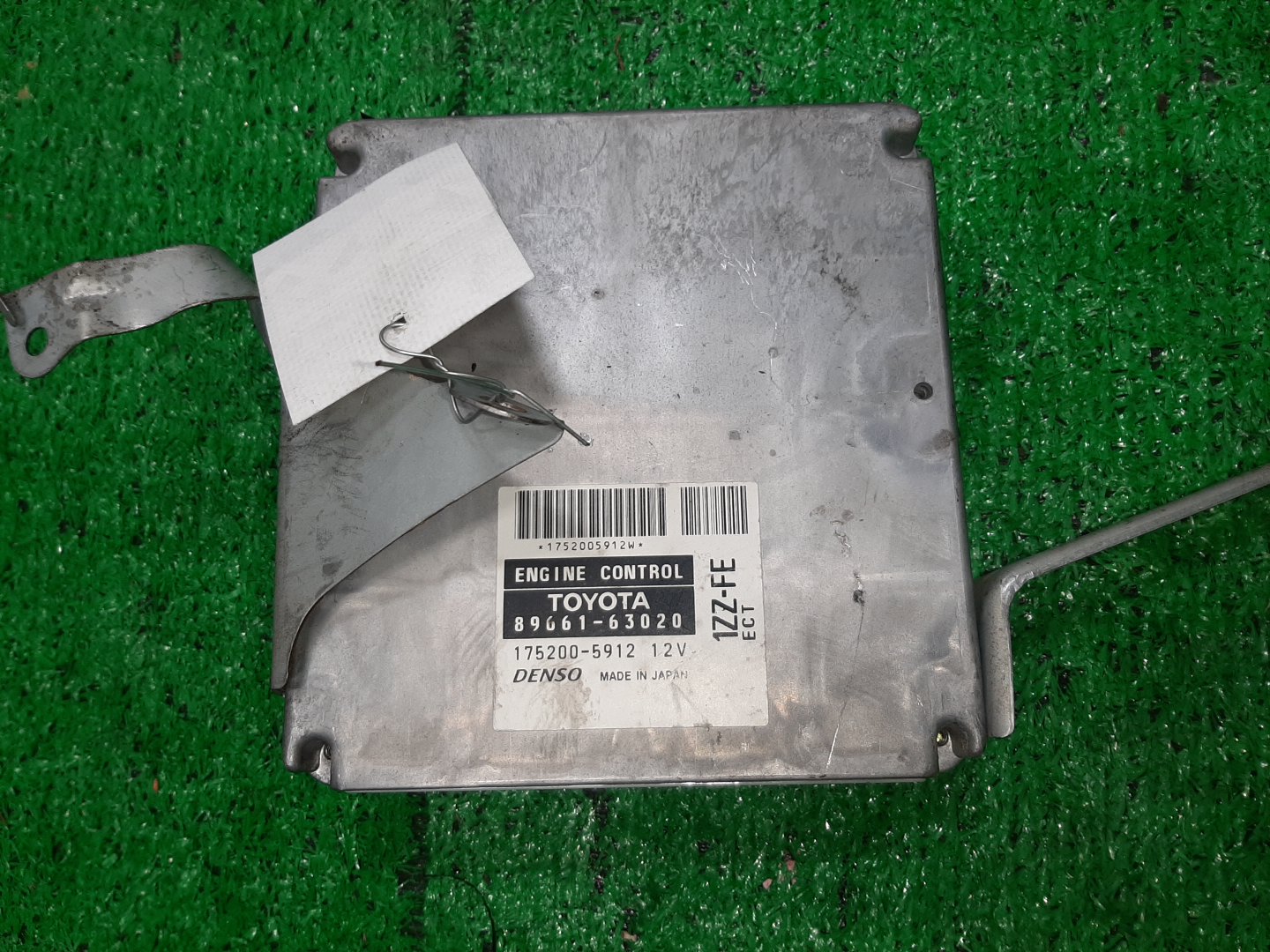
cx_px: 635
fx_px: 954
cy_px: 476
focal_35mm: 26
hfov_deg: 67.3
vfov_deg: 53.1
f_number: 1.7
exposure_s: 1/100
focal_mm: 3.93
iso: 65
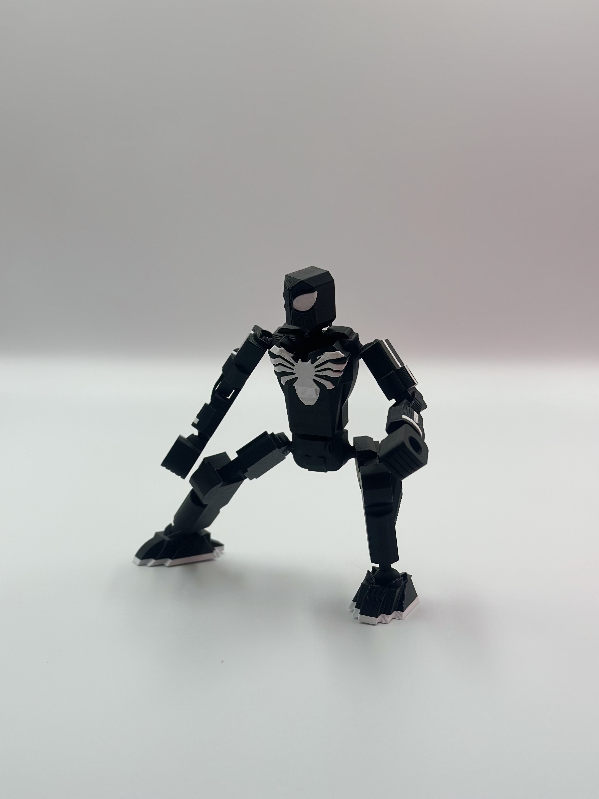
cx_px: 300
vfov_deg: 39.7
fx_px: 1107
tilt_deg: -10.6
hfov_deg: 30.3
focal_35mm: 48
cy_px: 400
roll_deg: -1.7
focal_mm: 6.86
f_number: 1.78
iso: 100
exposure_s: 1/1497
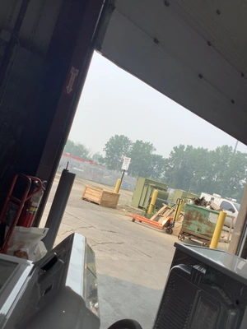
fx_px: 295
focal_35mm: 31
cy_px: 164
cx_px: 124
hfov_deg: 45.4
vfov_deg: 58.4
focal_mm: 3.3
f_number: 2.4
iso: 25
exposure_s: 1/279
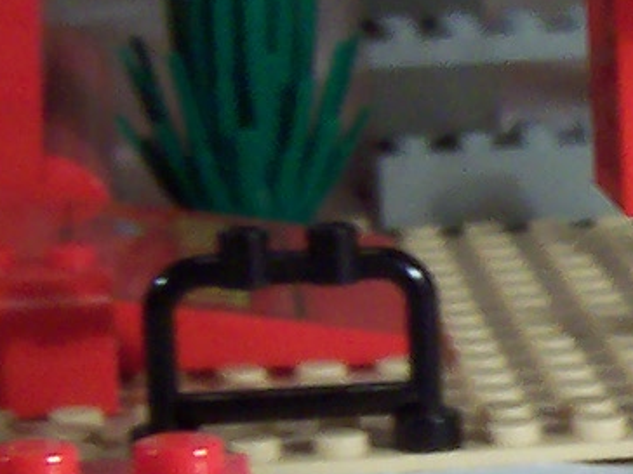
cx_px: 1129
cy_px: 285
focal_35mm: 201
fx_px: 3676
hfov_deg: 9.4
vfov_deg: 7.4
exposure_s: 1/30
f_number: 2.8
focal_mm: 5.6
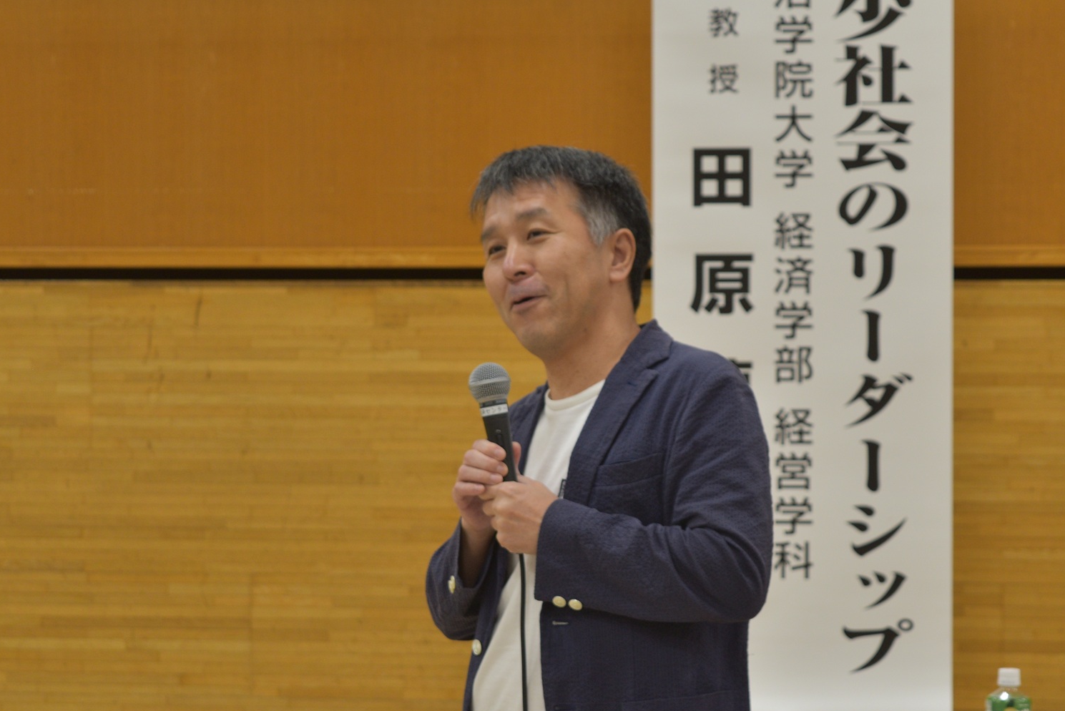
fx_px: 2948
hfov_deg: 20.5
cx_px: 561
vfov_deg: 13.8
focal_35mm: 100
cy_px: 383
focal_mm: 55
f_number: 5.6
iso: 250
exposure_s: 1/50
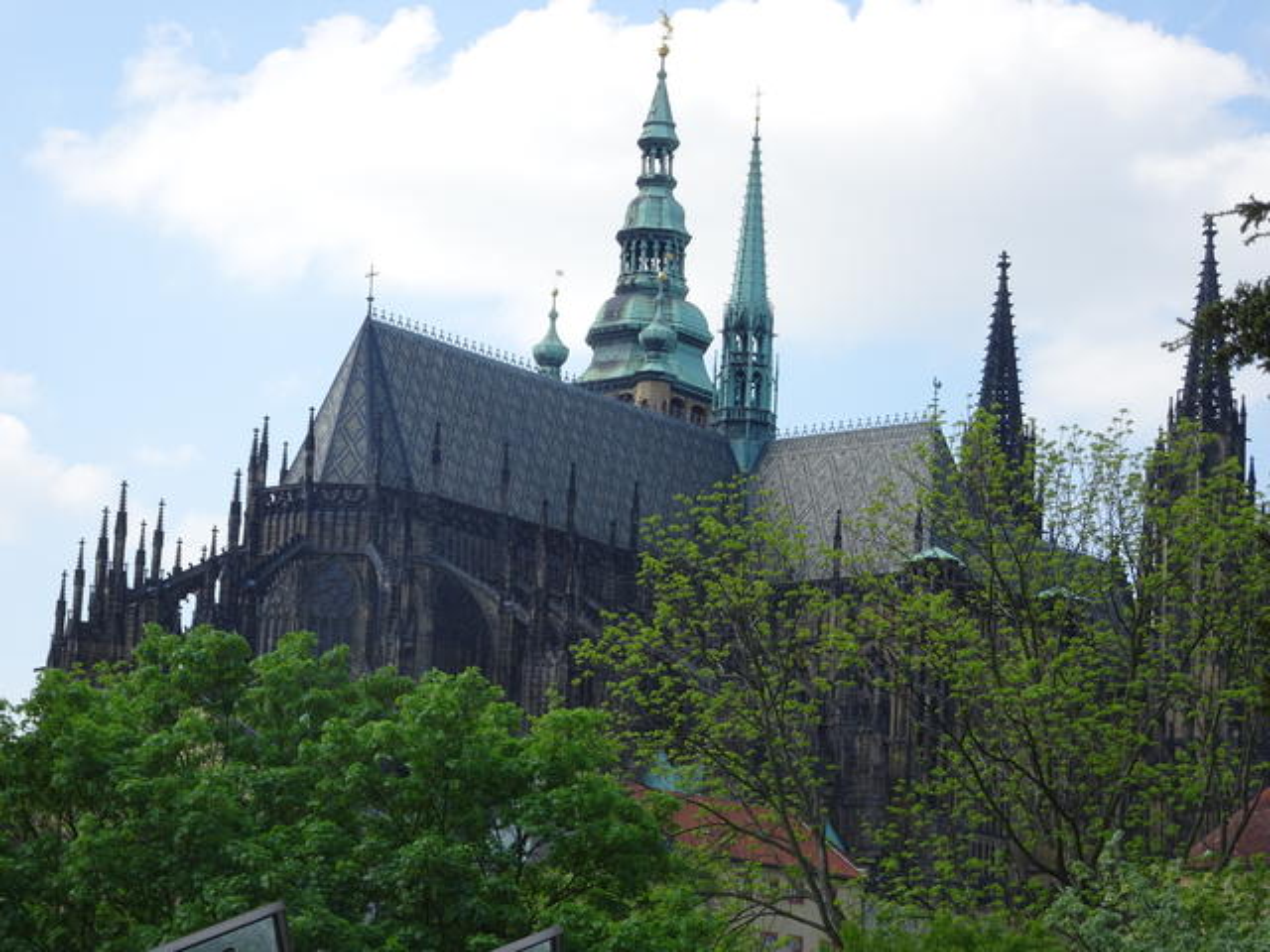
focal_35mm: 93
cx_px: 635
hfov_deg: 21.1
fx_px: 3412
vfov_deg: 15.9
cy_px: 476
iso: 80
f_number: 5
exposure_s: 1/320
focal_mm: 15.92
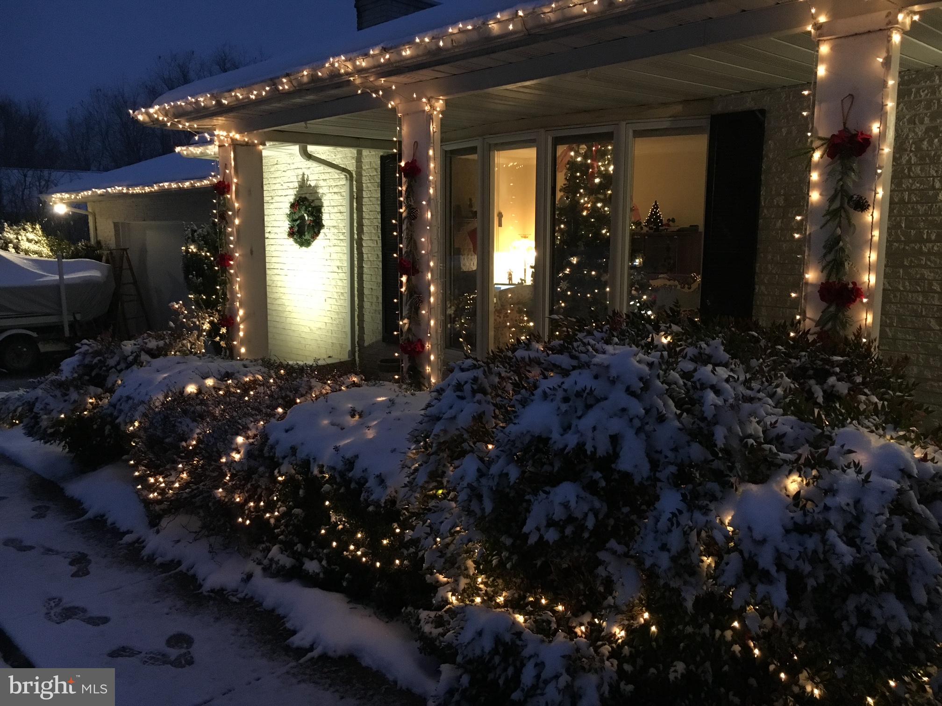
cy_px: 353
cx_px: 471
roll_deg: +0.2
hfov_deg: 61.7
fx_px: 789
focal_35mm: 29
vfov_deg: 48.2
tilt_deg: -9.1
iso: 250
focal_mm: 4.15
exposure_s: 1/15
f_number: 2.2
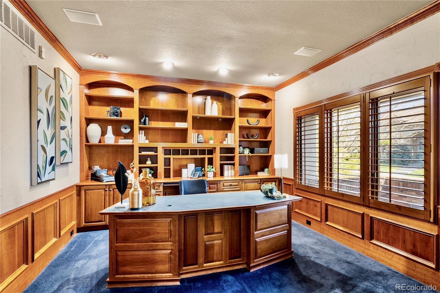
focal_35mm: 17
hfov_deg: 93.3
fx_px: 208
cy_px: 146
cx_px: 220
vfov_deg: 70.5
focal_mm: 17
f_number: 8
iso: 200
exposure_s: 2
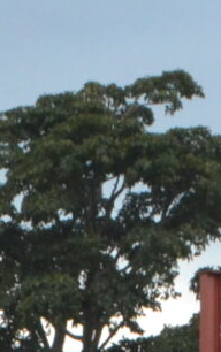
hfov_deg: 4.7
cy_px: 684
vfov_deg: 7.2
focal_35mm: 281
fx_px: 2700
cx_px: 254
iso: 800
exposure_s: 1/160
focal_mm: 22
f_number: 13
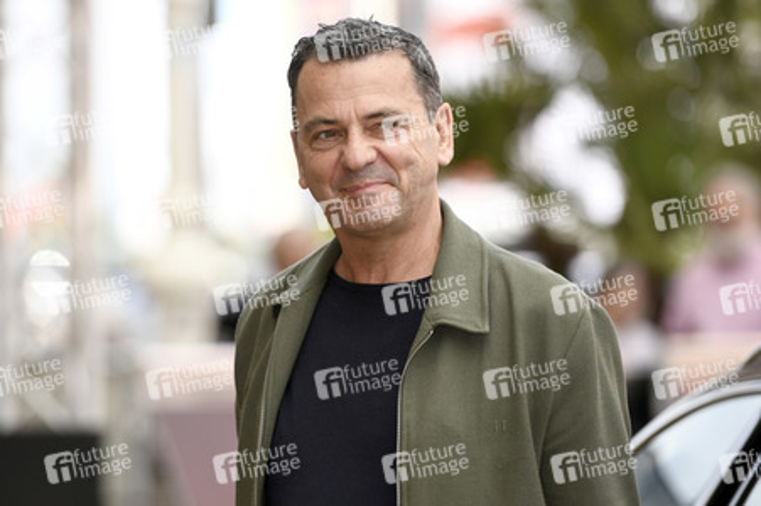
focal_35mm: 200
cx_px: 380
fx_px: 4225
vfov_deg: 6.9
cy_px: 253
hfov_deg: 10.3
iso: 250
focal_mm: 200
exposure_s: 1/1000
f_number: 3.5
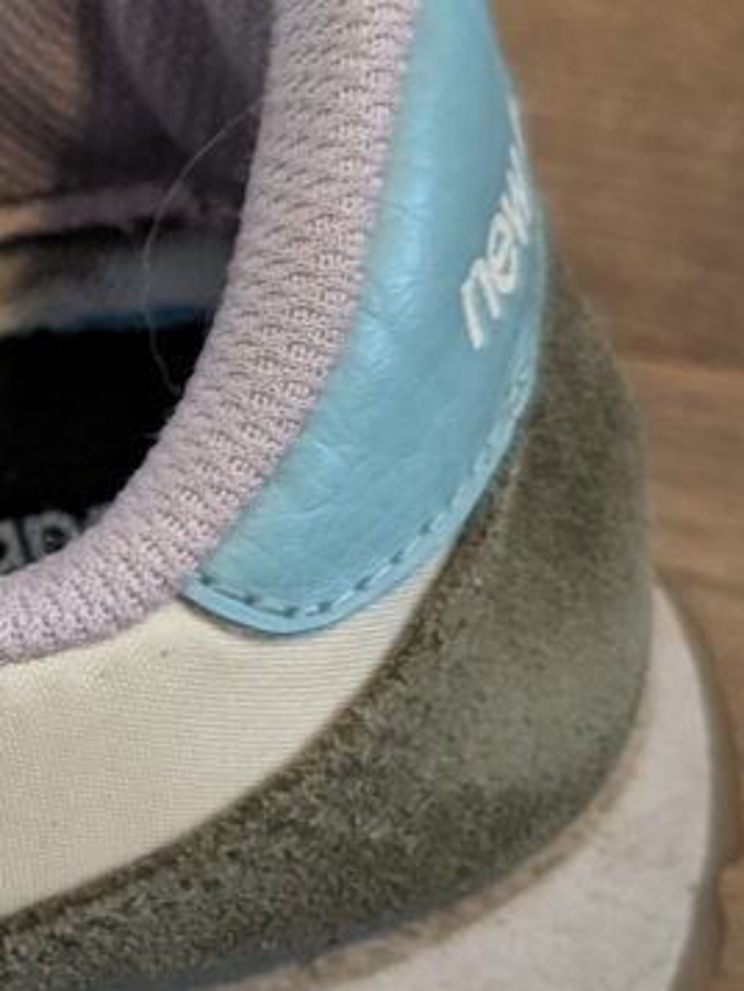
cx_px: -974
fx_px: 3952
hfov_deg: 9.6
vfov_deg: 14.2
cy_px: 155
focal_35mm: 138
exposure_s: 1/60
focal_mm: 6.9
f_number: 1.68
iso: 475
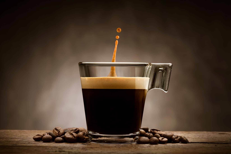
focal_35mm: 105
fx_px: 674
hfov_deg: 19.4
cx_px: 116
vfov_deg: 13.1
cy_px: 77
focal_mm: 105
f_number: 20
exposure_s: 1/160
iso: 64
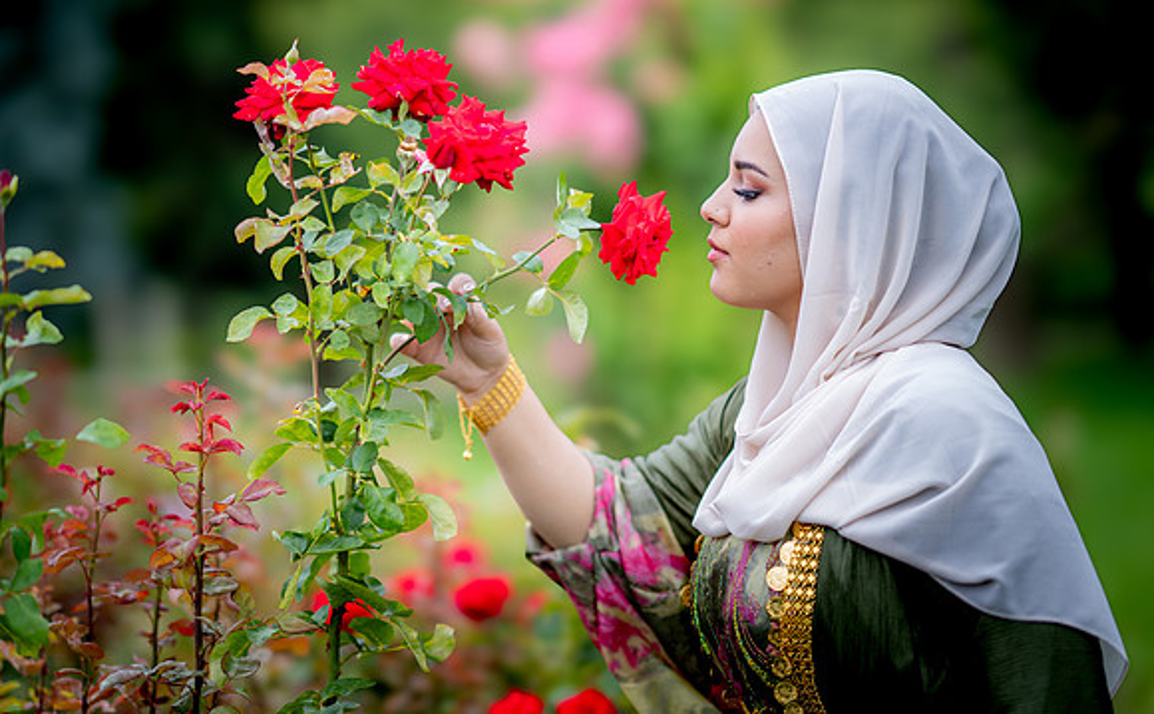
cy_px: 341
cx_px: 525
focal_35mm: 96
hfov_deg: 21.6
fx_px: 3026
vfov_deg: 13.5
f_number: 1.4
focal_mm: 85
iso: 100
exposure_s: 1/1250
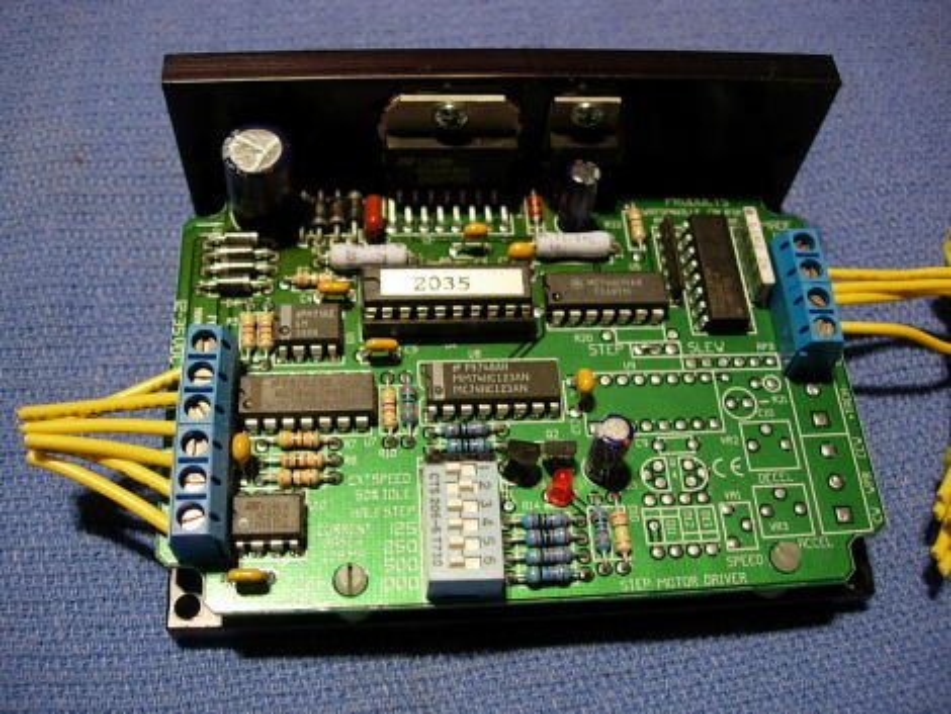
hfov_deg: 49.0
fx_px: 1045
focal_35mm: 38
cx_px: 476
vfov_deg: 37.8
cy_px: 357
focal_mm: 7.8
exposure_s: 1/11.3
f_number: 2.8
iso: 64
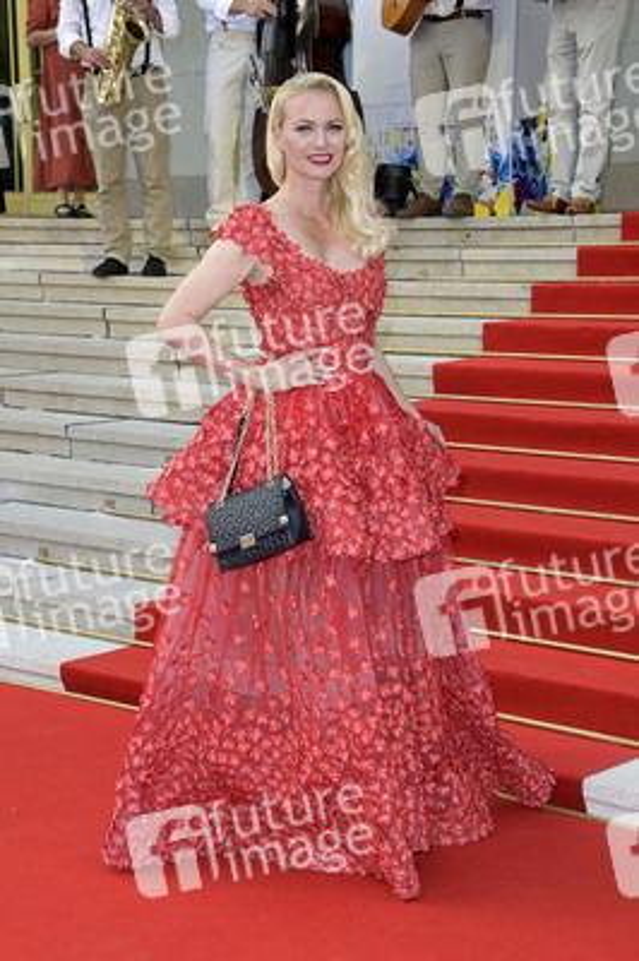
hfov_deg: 20.9
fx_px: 1733
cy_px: 480
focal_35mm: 65
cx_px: 320
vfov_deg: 31.0
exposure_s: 1/250
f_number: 7.1
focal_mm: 65
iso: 800
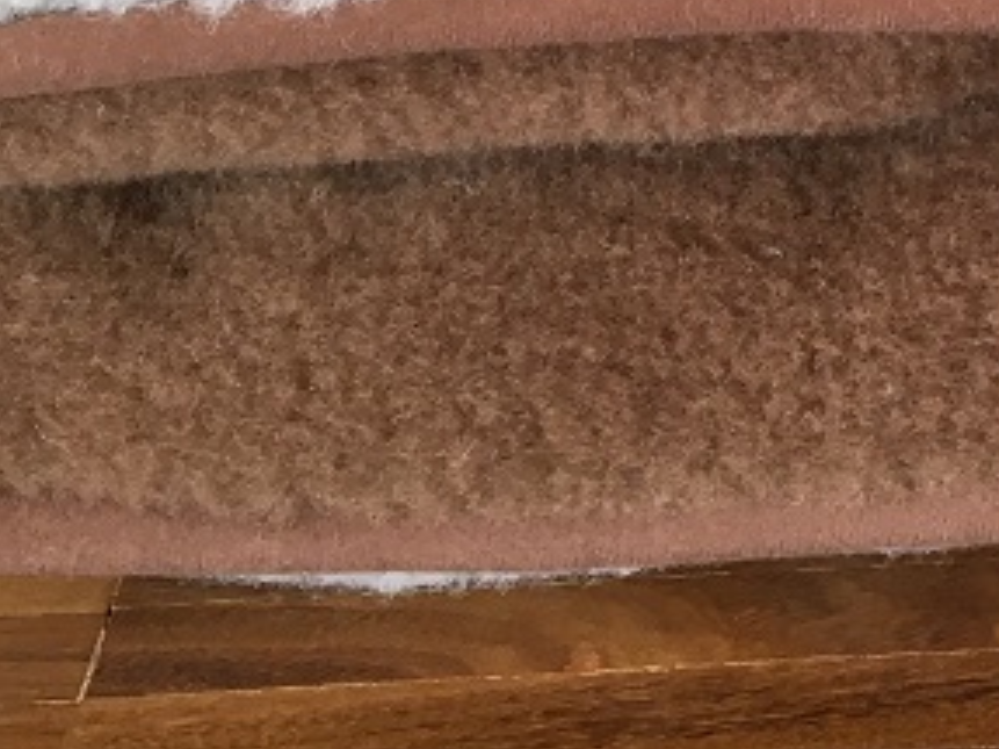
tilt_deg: -27.1
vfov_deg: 13.7
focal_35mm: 101
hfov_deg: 18.8
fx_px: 2914
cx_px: 1065
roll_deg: +2.4
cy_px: -418
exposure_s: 1/33
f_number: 2.2
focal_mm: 4.15
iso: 64
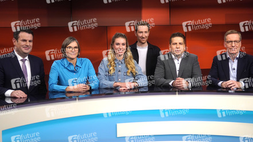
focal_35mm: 48
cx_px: 125
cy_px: 68
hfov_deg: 42.9
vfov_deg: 24.9
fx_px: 322
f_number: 1.6
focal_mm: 30
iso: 640
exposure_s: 1/1000
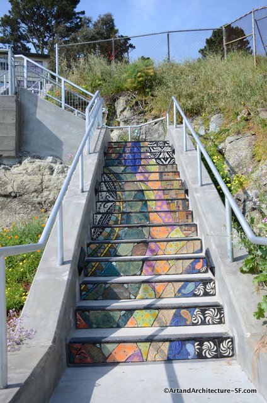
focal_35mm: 33
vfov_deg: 57.3
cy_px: 202
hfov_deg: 39.8
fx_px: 369
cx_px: 134
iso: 100
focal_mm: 22
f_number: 4.5
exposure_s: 1/640
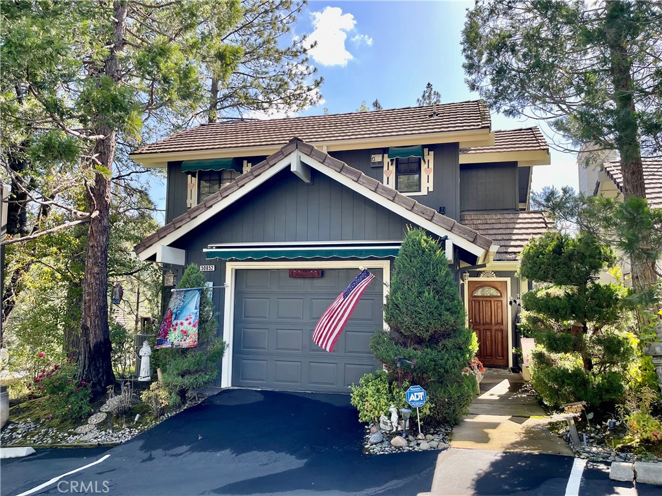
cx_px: 331
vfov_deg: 54.9
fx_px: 478
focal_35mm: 25
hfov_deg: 69.4
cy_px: 248
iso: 32
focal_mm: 5.1
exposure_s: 1/486
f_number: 1.6
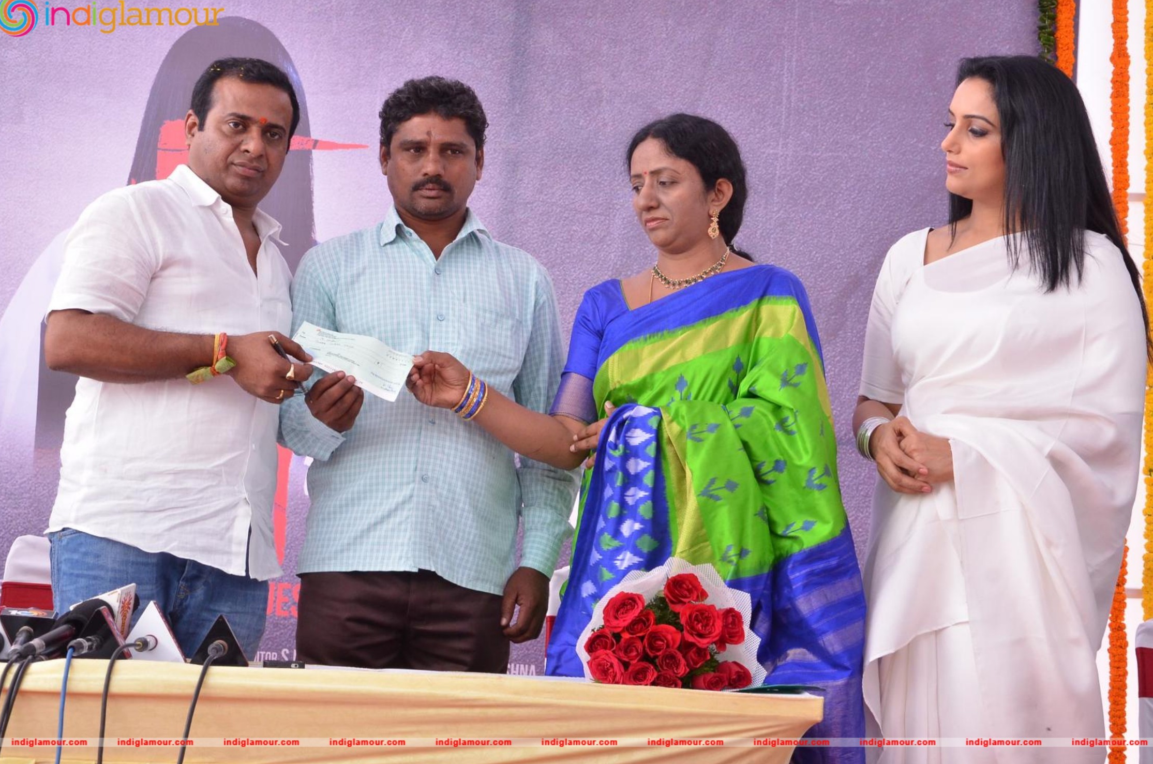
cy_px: 380
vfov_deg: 21.2
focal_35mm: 64
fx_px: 2046
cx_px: 579
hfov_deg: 31.5
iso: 1250
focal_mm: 42
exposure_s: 1/125
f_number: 7.1
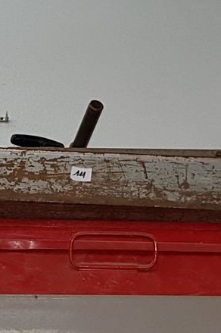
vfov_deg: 51.9
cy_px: 163
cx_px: 98
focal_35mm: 37
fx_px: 341
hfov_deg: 35.8
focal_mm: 4.2
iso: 100
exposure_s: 1/50
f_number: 1.7
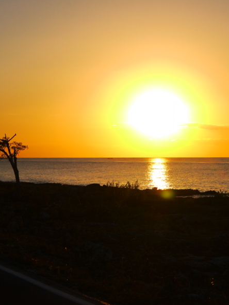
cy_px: 153
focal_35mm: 108
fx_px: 954
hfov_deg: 13.7
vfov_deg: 18.2
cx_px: 161
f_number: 9
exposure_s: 1/500
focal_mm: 40
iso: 100
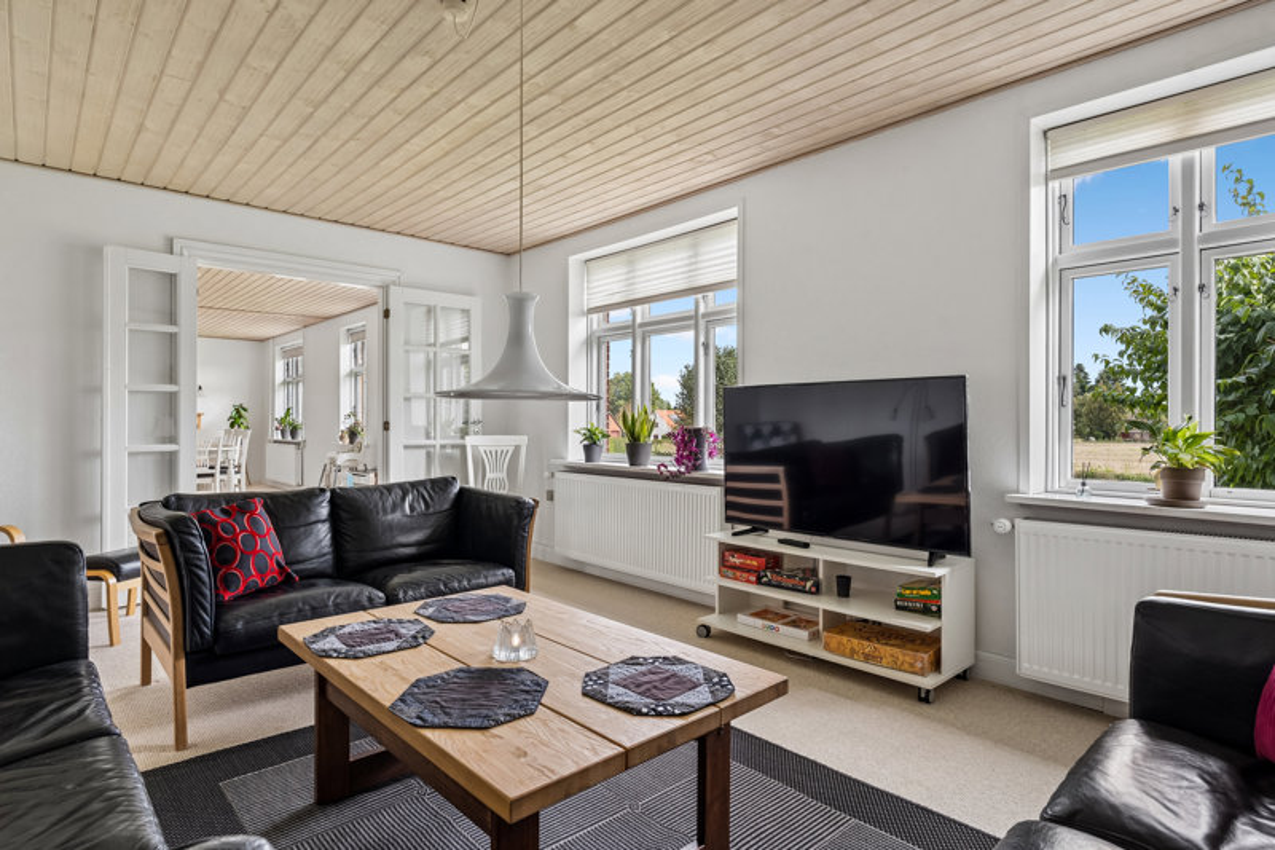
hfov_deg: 86.9
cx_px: 638
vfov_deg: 64.5
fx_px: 673
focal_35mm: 19
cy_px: 425
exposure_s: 1/8
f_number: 8
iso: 200
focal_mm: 19
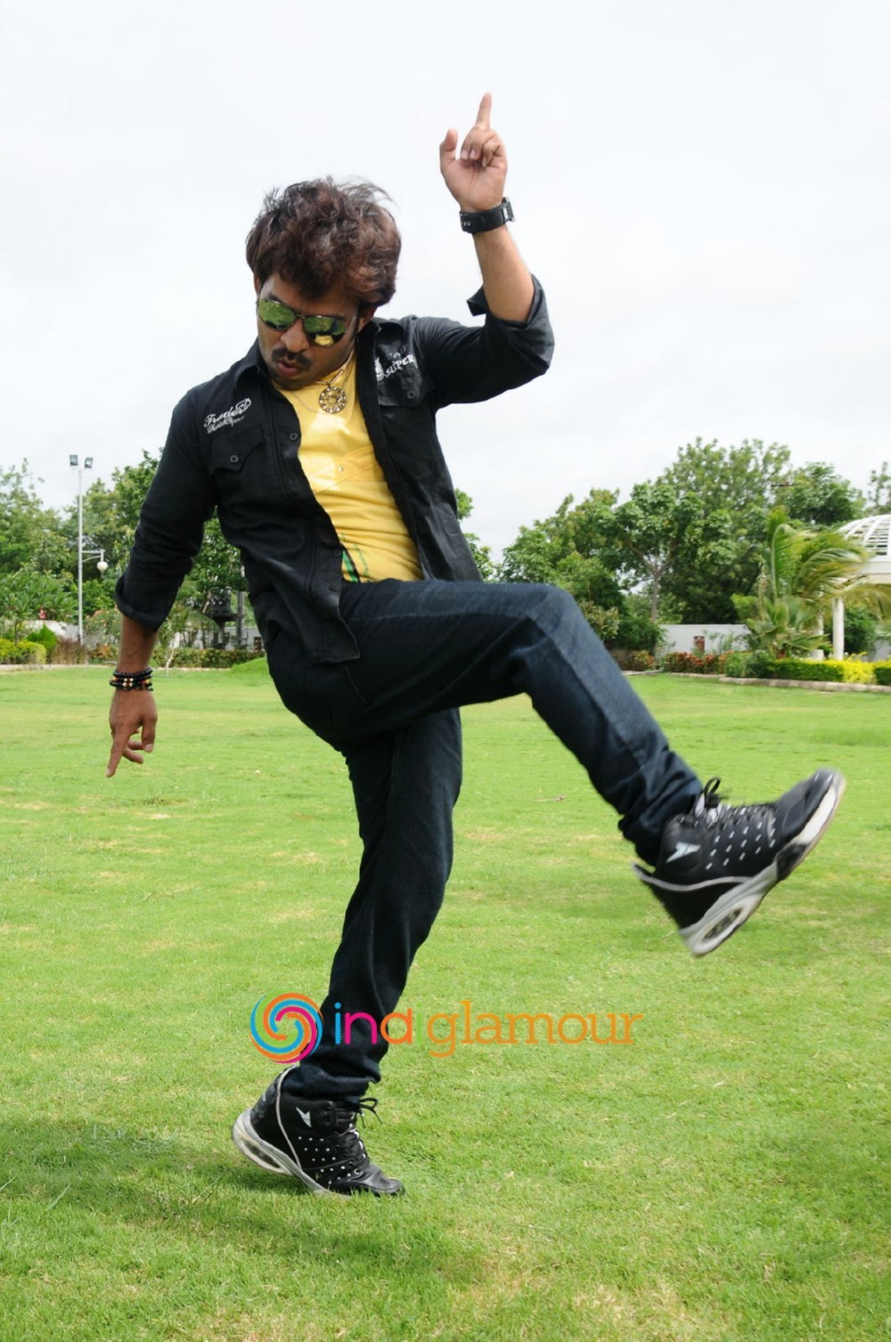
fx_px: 1732
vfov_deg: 42.4
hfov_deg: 28.9
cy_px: 671
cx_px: 446
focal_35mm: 46
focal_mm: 31
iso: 250
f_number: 7.1
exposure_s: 1/400
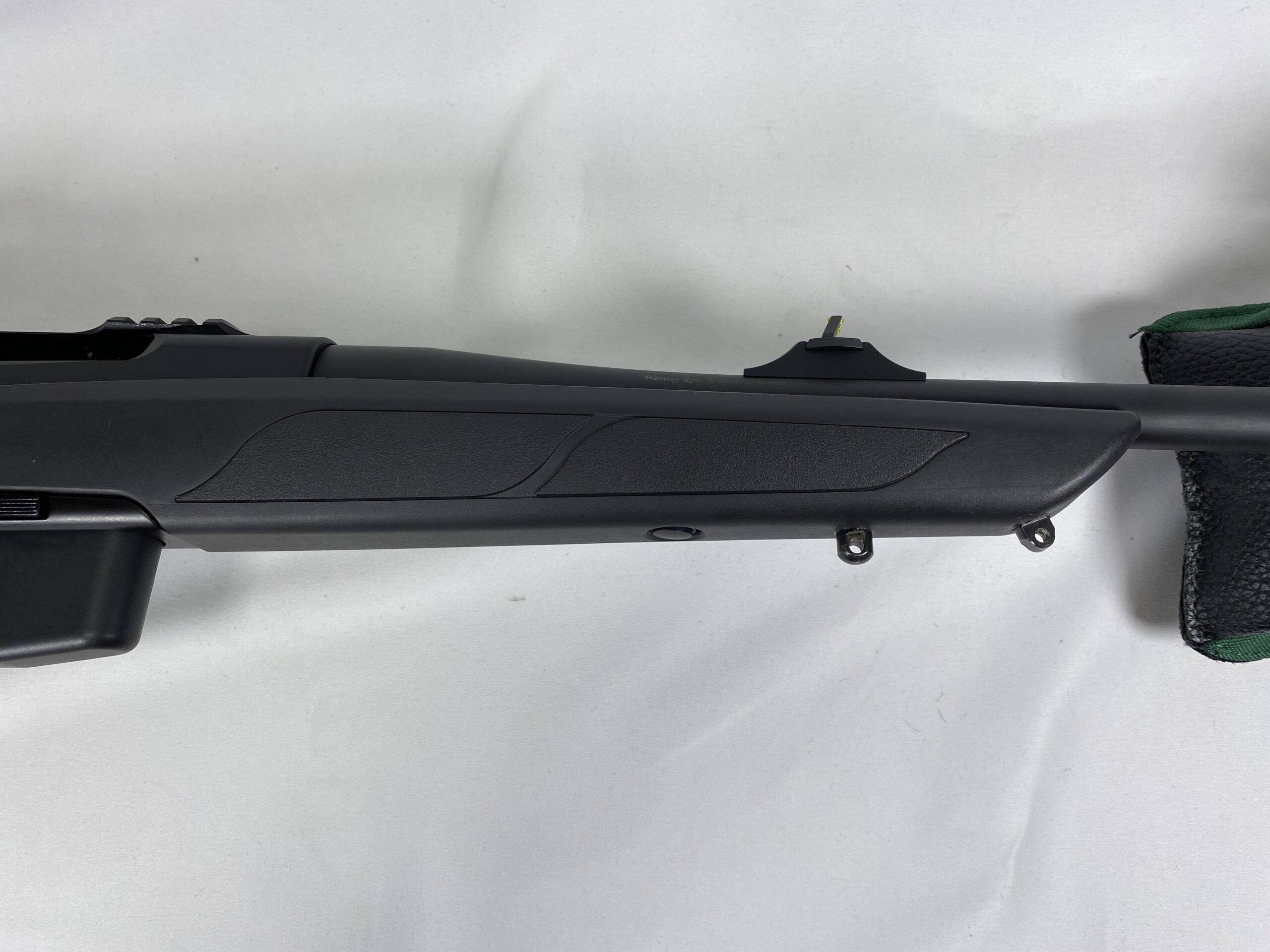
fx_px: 954
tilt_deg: -84.6
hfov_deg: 67.3
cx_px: 635
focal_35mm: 26
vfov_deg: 53.1
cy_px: 476
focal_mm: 4.25
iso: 32
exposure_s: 1/156
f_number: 1.8
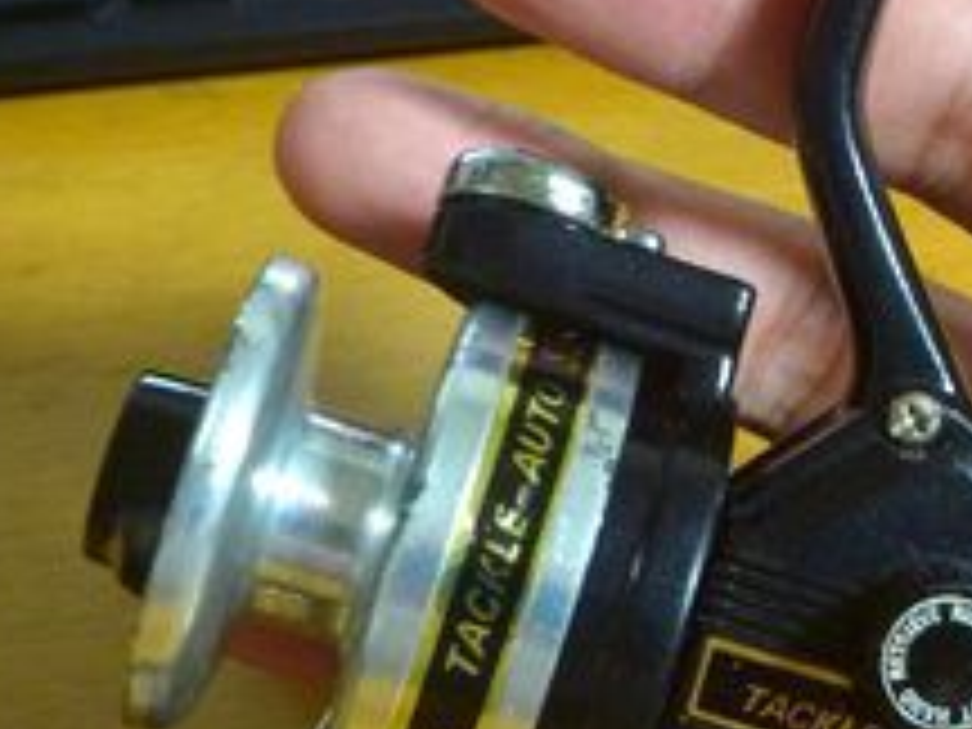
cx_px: 706
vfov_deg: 14.5
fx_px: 2864
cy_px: 371
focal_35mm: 102
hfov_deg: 19.2
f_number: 4.3
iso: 400
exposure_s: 1/4
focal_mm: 7.8
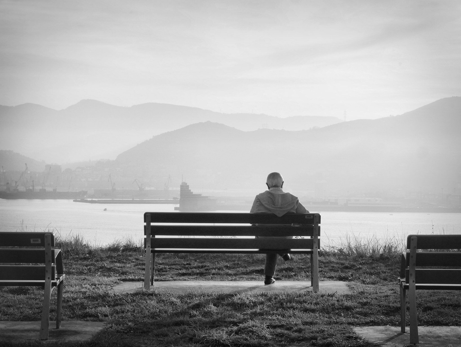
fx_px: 1119
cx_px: 230
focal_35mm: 84
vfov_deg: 17.6
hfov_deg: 23.3
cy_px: 174
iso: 200
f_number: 10
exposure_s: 1/640
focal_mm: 42
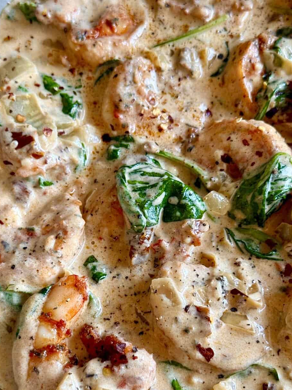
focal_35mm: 63
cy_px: 256
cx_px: 147
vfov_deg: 30.5
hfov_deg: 23.3
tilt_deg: -71.1
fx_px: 709
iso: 125
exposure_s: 1/60
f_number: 1.78
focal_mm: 6.76
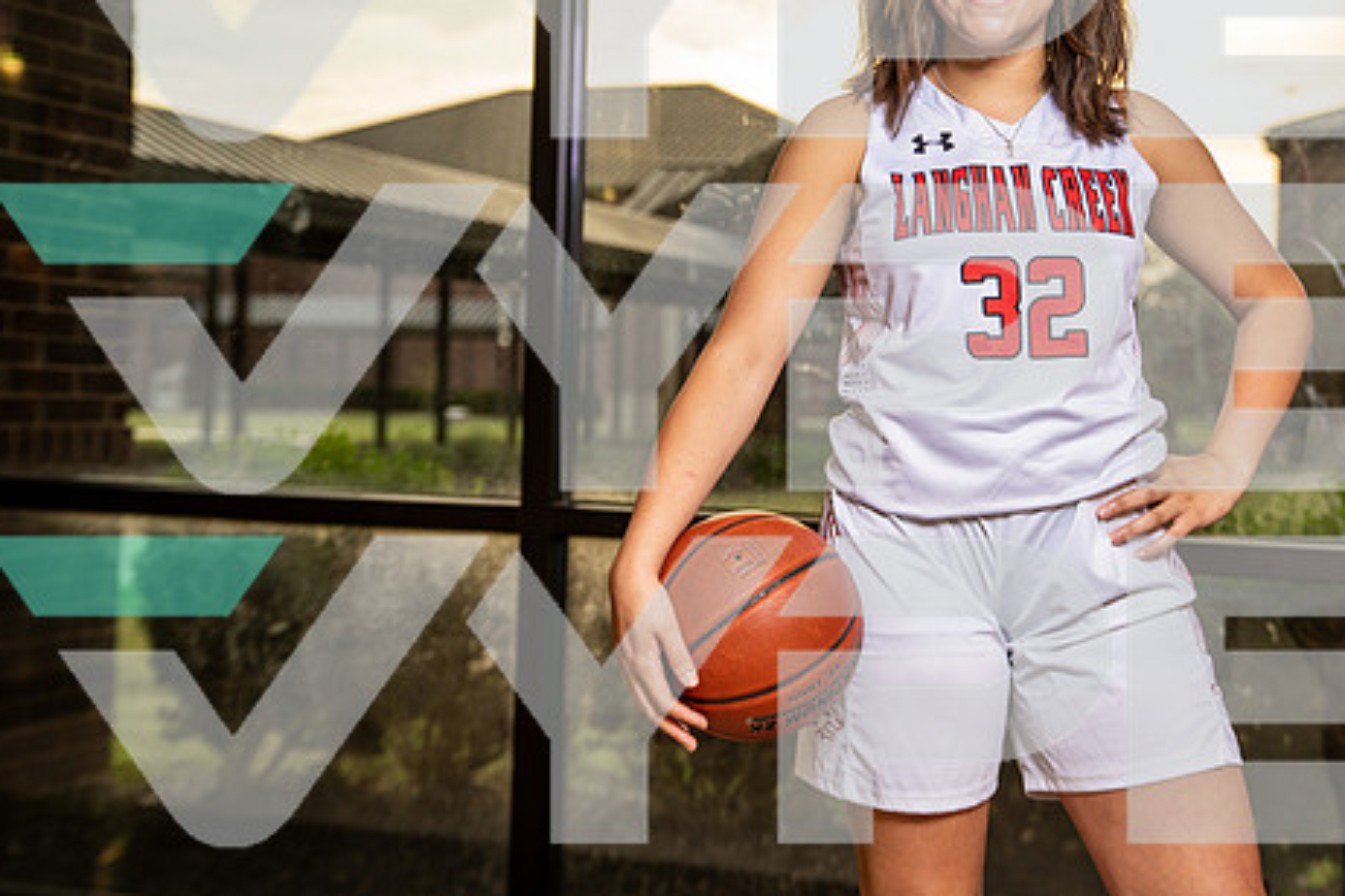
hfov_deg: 36.8
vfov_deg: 25.0
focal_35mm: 54
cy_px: 339
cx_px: 731
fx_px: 2017
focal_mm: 43
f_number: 3.2
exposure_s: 1/250
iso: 320
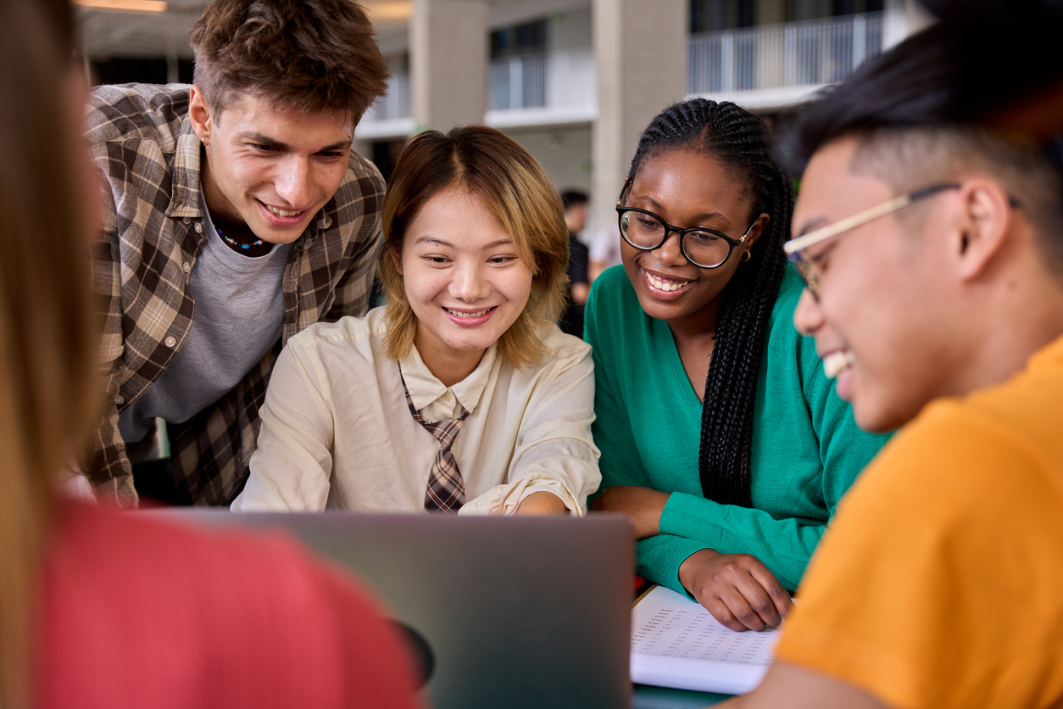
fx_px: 1349
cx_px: 532
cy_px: 354
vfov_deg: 29.4
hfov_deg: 43.0
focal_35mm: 46
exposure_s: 1/200
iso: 200
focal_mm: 45.7
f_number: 2.8
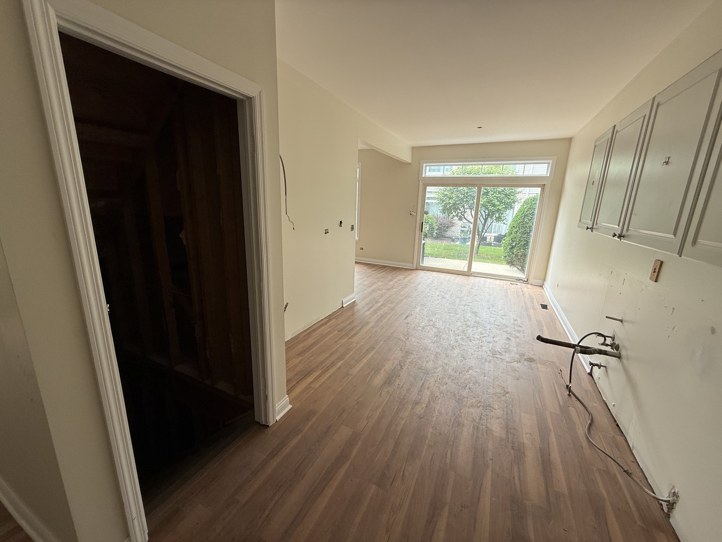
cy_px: 271
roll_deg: -1.9
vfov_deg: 85.7
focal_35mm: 14
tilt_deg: -12.8
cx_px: 361
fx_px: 292
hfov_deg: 102.1
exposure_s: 1/143
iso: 50
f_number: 2.2
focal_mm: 2.22
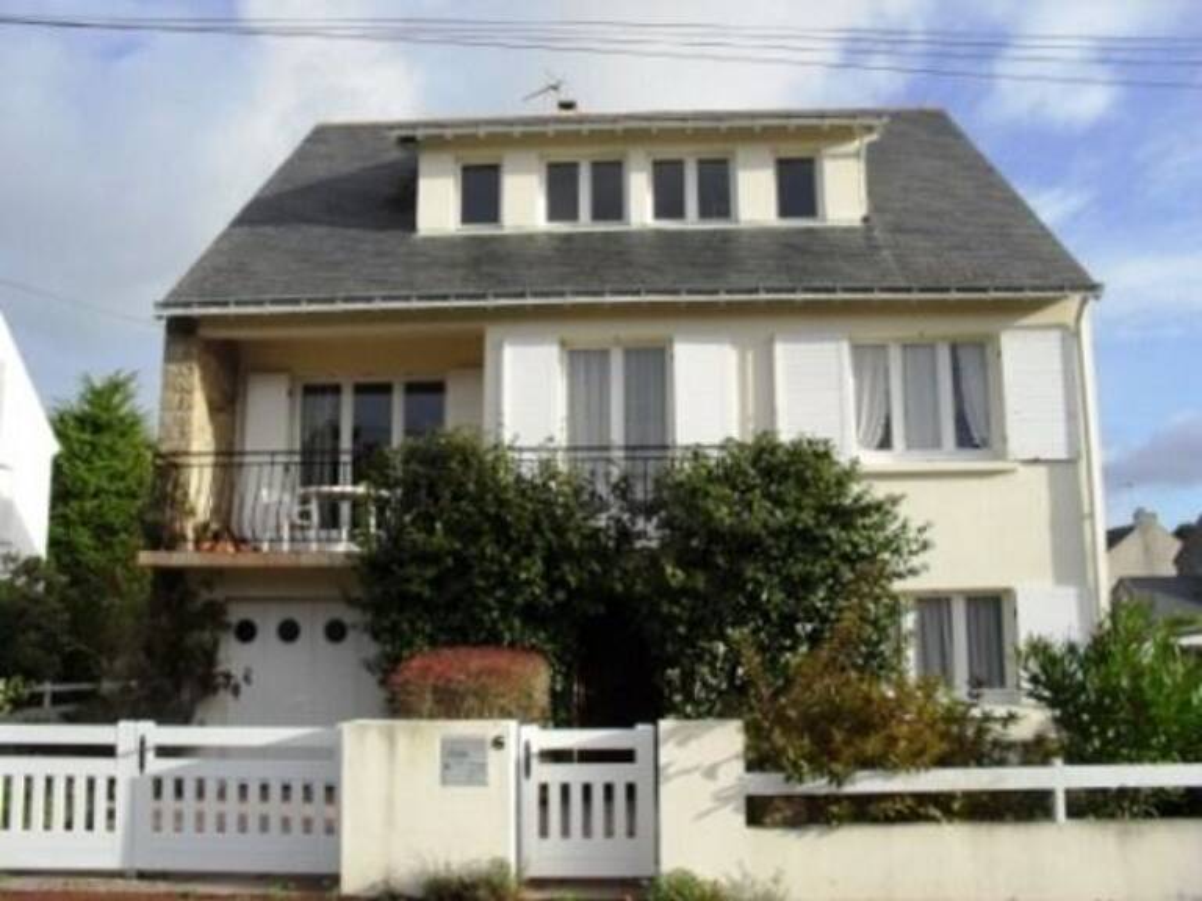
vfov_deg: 40.7
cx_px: 601
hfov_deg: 52.6
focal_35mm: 35
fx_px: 1215
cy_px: 450
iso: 100
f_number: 8.4
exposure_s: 1/125
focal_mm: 6.3
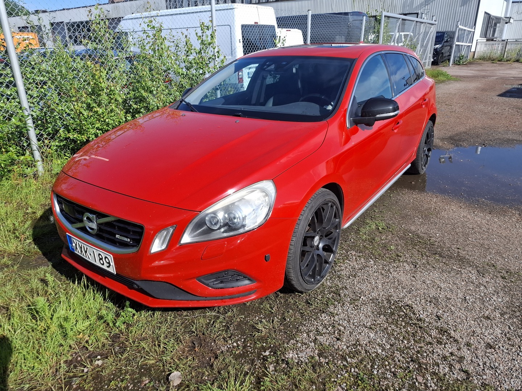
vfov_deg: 58.9
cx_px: 261
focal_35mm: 23
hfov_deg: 73.9
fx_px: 347
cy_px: 196
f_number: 1.8
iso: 50
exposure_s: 1/1164
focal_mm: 5.54
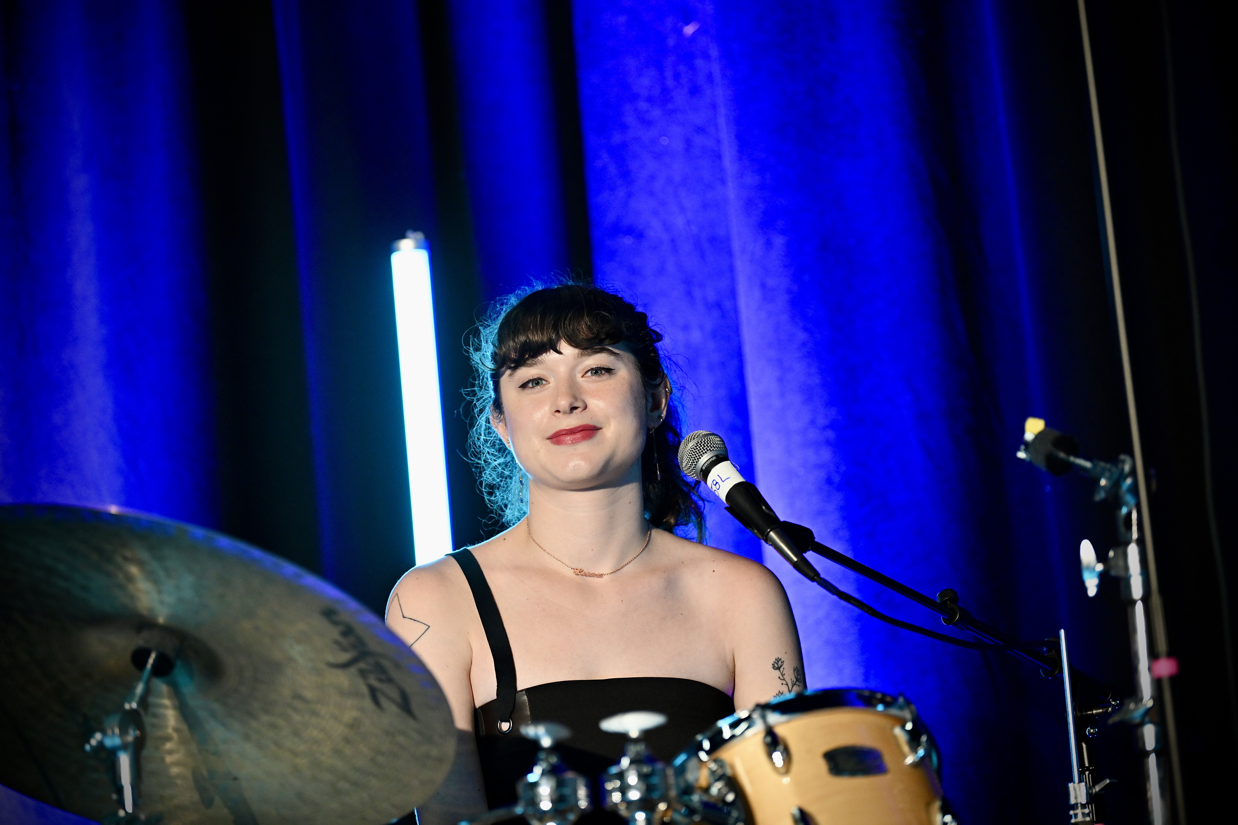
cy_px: 412
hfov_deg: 12.1
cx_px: 619
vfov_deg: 8.1
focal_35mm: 170
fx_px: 5846
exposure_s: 1/200
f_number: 2.8
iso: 2200
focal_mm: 170
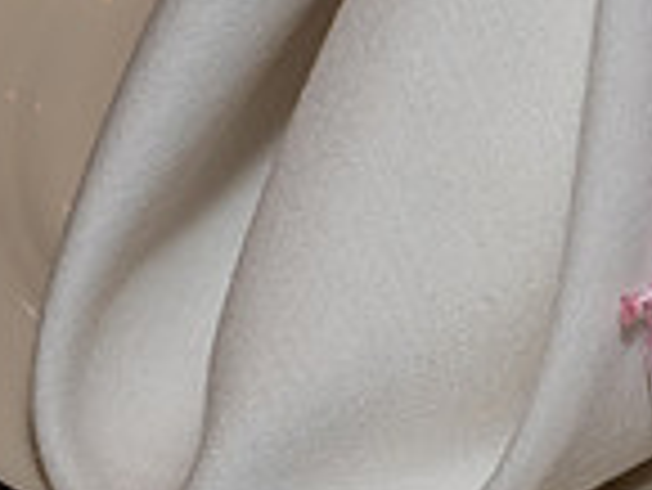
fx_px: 6862
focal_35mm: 364
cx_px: 620
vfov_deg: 4.1
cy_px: 241
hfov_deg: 5.4
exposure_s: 1/250
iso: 640
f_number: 7.1
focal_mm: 55
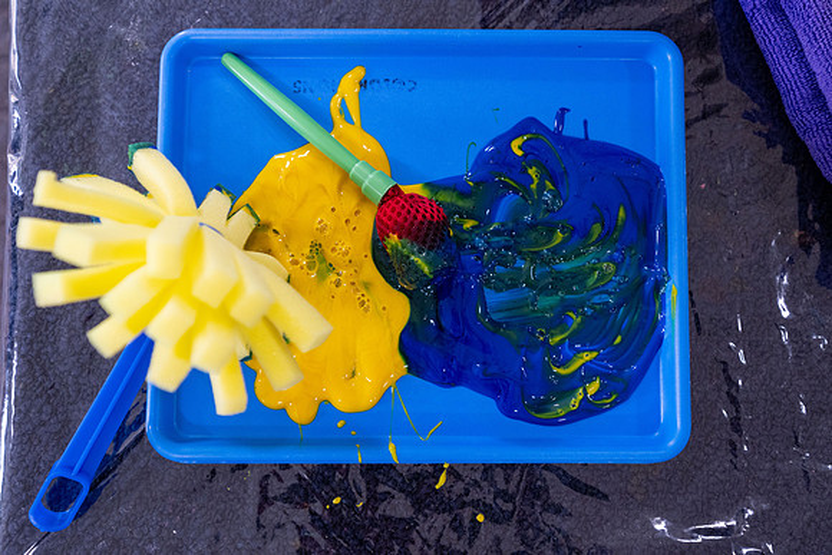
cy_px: 278
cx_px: 416
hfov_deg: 61.9
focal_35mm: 30
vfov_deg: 43.6
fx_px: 693
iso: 2000
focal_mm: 30
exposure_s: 1/200
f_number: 4
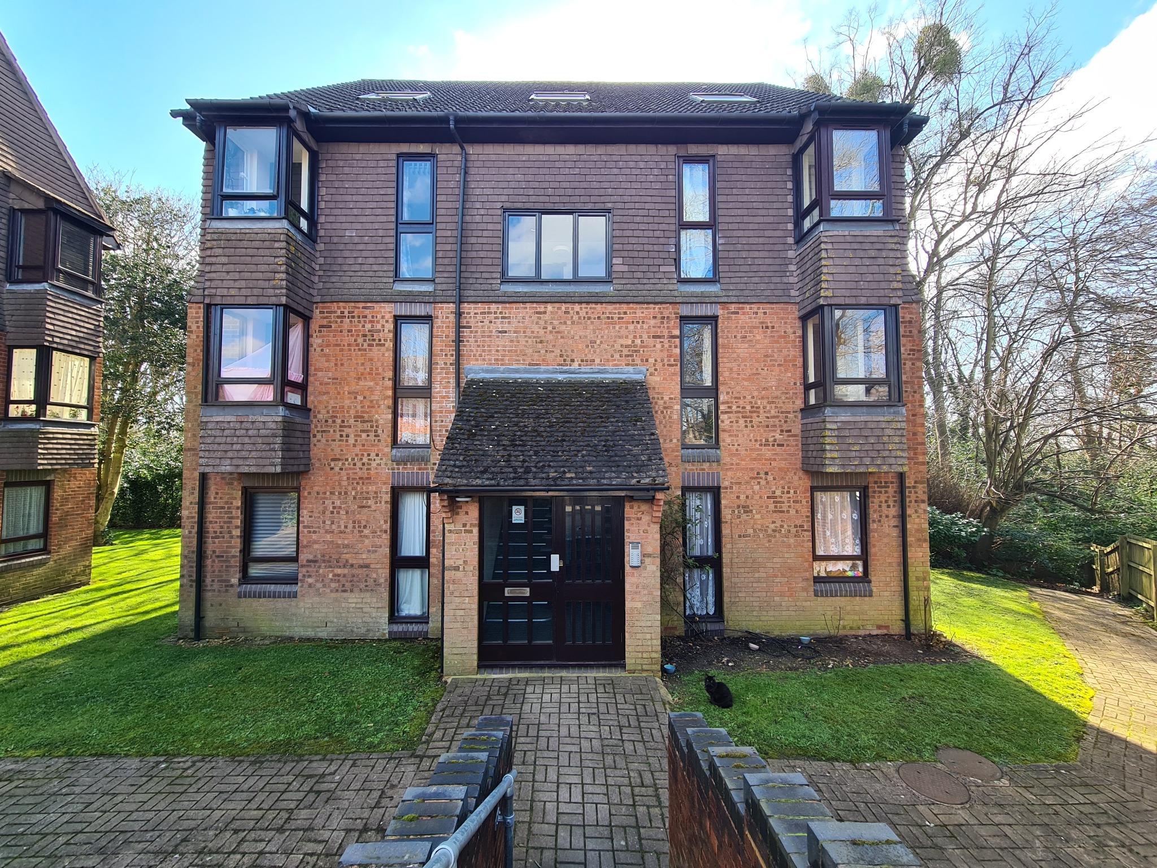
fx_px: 435
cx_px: 578
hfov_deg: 106.2
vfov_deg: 89.9
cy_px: 434
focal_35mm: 13
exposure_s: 1/182
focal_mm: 2.2
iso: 50
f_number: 2.2
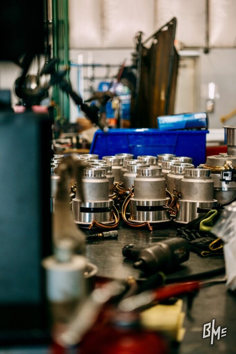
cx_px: 118
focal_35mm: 50
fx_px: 491
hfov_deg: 27.0
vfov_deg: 39.6
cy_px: 177
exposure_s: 1/250
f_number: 1.4
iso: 400
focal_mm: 33
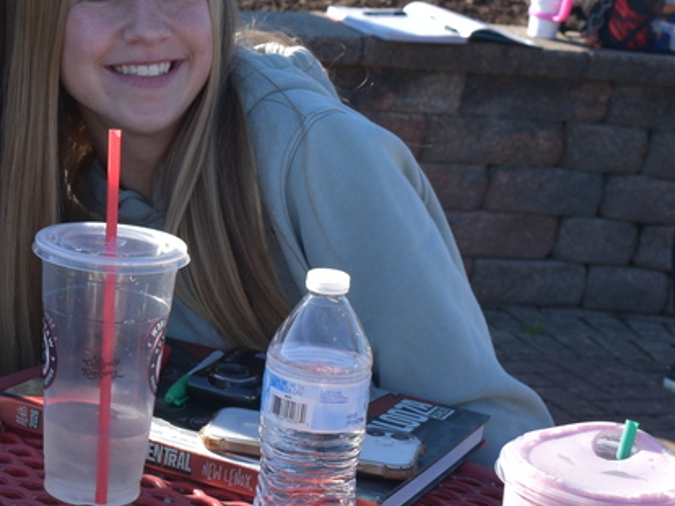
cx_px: -60
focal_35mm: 96
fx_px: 1875
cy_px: 235
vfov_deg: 15.4
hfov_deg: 19.6
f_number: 8
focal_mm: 27
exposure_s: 1/250
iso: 140
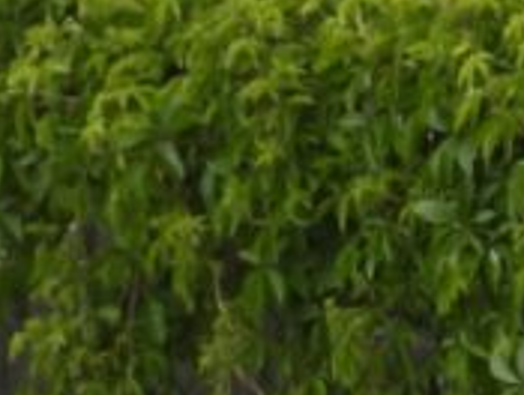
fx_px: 38331
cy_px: 931
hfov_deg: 0.8
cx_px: 470
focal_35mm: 2527
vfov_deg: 0.6
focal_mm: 77.8
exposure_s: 1/320
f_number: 5
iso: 100
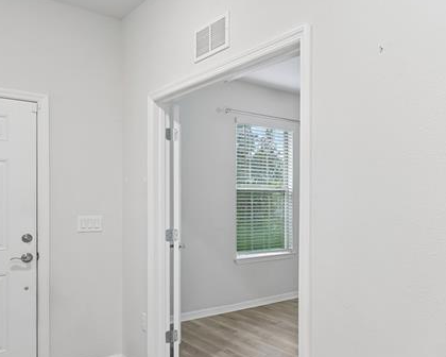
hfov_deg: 52.8
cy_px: 198
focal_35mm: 32
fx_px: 422
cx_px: 343
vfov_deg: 45.7
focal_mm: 14
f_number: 8
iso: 400
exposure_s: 1/13
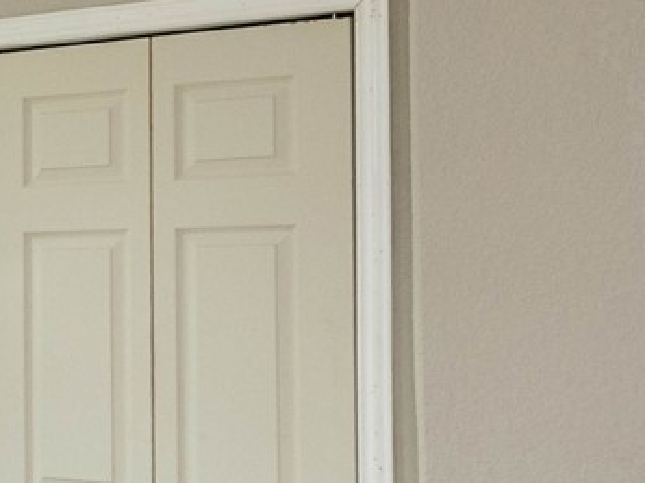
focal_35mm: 84
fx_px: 1565
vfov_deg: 17.3
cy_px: 435
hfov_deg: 18.8
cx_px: -469
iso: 800
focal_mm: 14
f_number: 5.6
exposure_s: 1/125
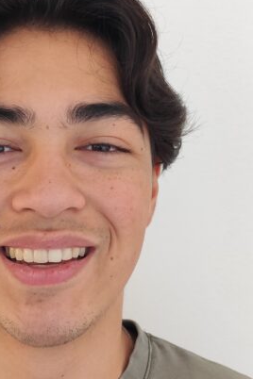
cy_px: 213
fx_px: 643
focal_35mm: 61
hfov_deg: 21.8
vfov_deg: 32.8
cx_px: 26
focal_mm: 6.19
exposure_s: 1/25
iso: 800
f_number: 1.65
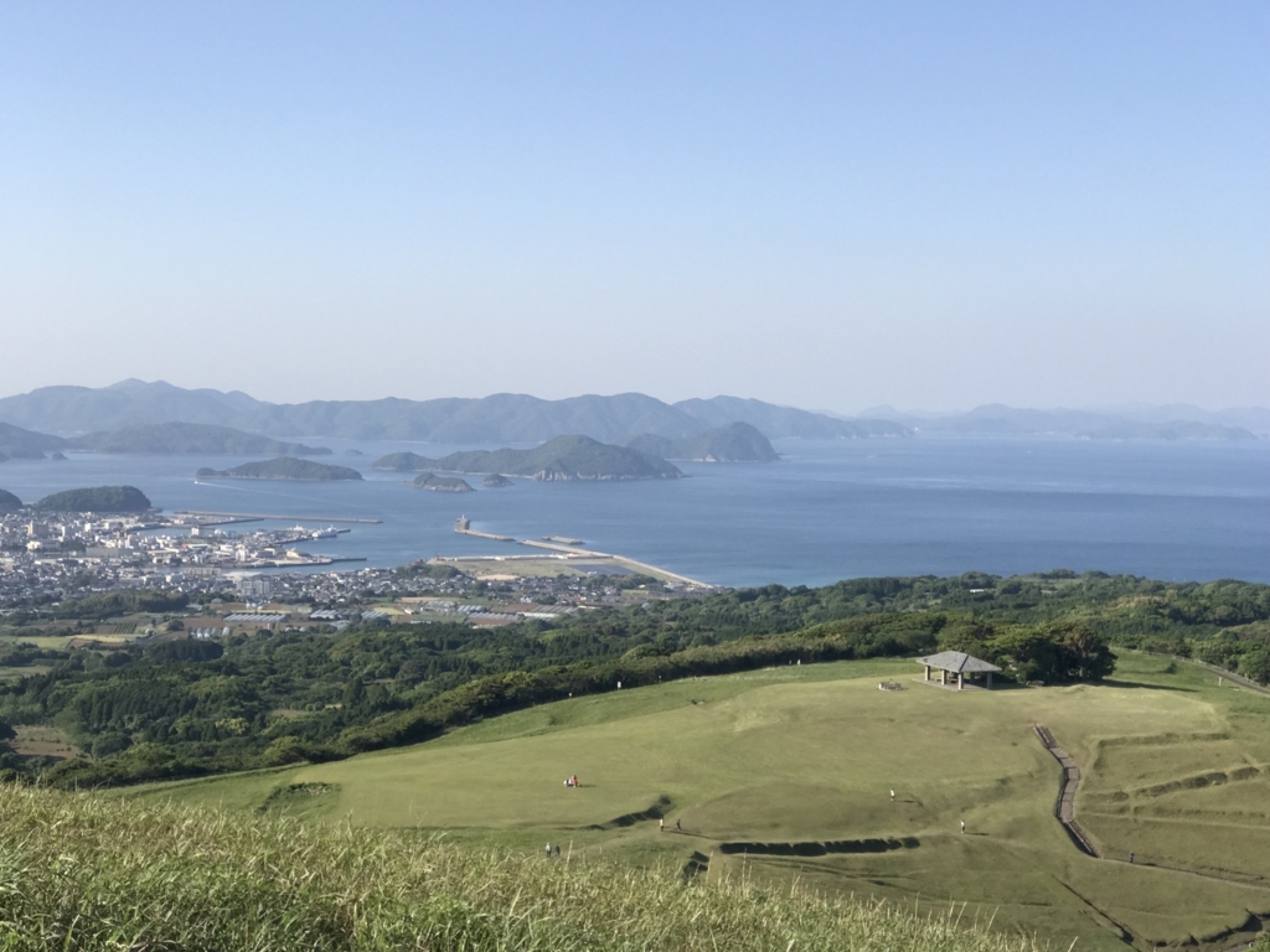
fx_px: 2091
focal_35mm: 57
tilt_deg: -2.5
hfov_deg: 33.8
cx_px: 635
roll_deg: -0.8
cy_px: 476
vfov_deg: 25.7
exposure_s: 1/833
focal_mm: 6.6
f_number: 2.8
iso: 20
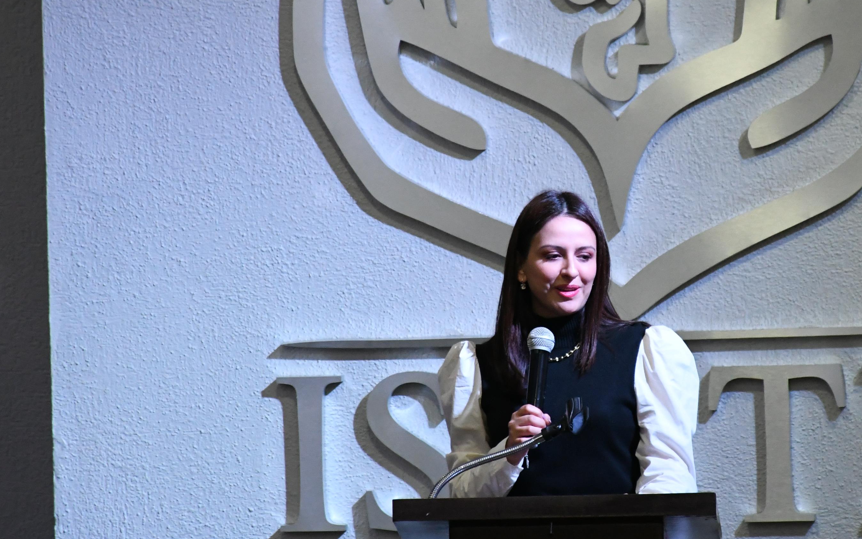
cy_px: 186
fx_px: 7777
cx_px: 575
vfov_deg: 4.0
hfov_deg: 6.3
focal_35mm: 331
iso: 4000
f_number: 5.6
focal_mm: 140
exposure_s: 1/160
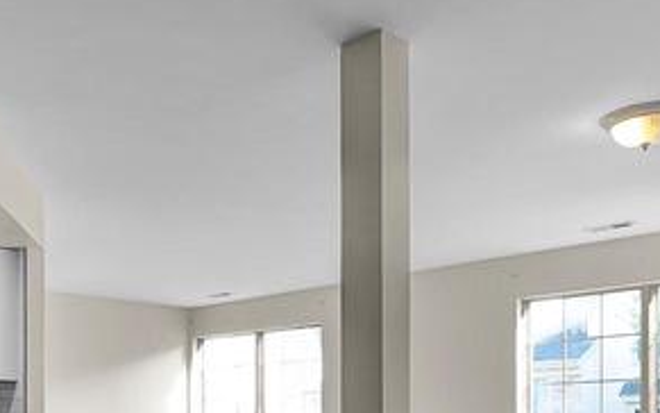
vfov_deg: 27.8
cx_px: 125
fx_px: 774
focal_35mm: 43
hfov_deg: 43.8
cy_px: 432
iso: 320
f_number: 7.1
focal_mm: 12
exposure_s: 1/13
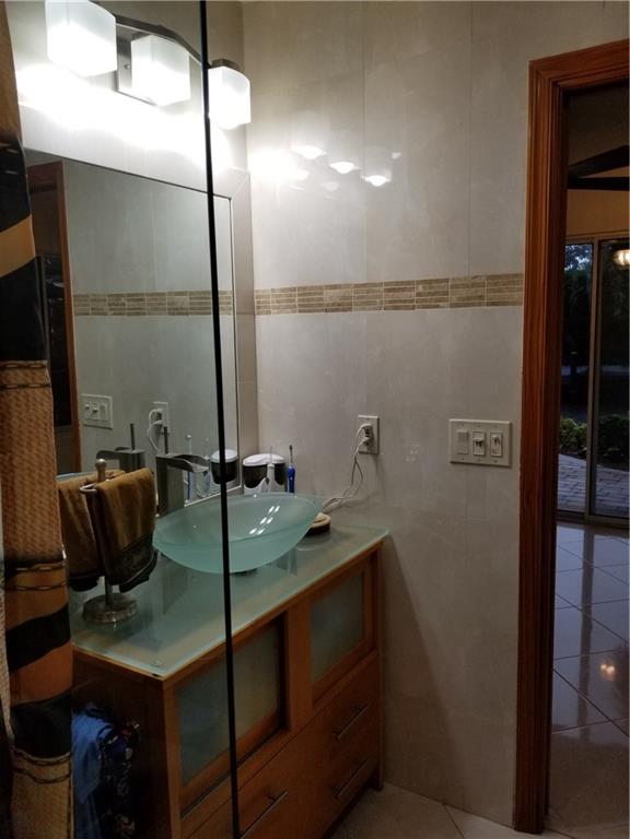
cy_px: 420
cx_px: 315
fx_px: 631
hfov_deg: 53.1
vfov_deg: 67.3
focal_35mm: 26
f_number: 1.7
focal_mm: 4.3
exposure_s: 1/163
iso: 50
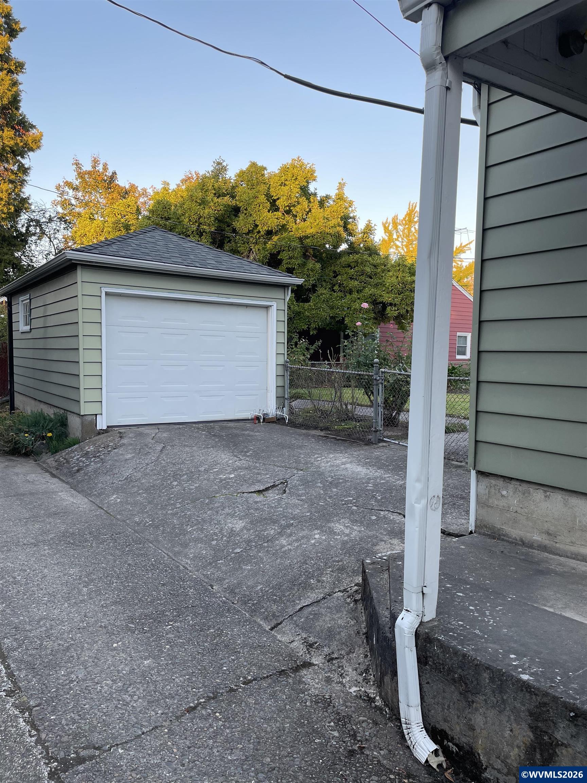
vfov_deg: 67.3
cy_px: 392
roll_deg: -1.1
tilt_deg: -1.8
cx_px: 294
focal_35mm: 26
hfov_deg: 53.1
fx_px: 588
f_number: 1.6
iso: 32
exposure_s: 1/132
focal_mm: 4.2
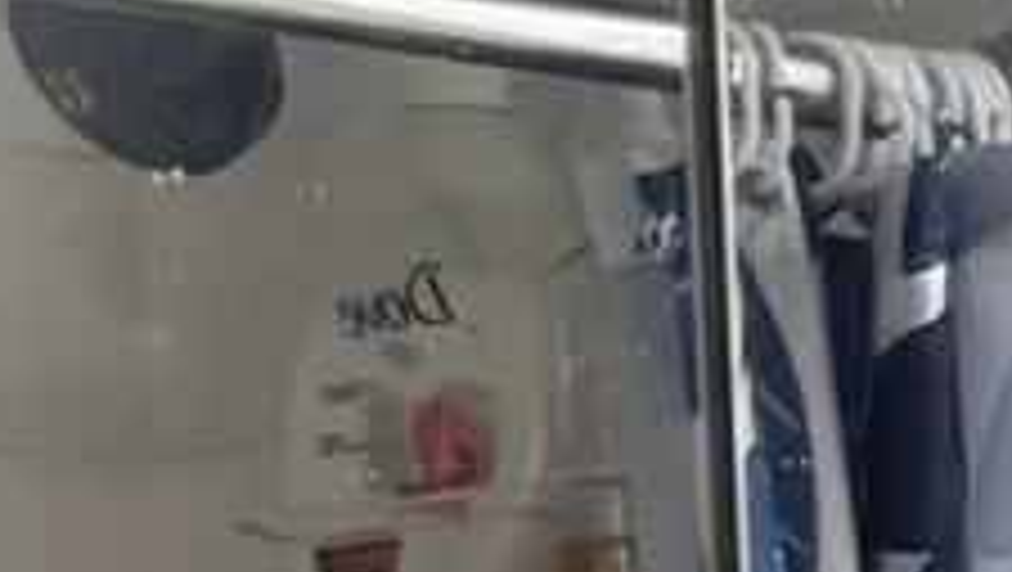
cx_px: 2348
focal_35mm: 290
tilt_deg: -3.3
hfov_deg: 7.0
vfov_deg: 4.0
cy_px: 1797
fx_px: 7788
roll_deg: +0.8
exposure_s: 1/120
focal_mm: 5.96
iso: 100
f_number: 1.6
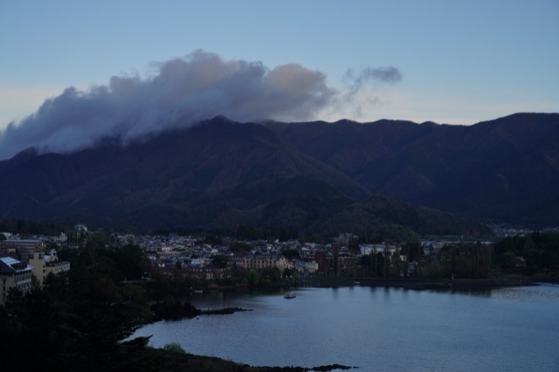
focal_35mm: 68
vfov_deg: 20.0
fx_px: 1055
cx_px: 280
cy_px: 186
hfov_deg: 29.7
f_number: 11
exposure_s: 1/100
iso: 100
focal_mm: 68
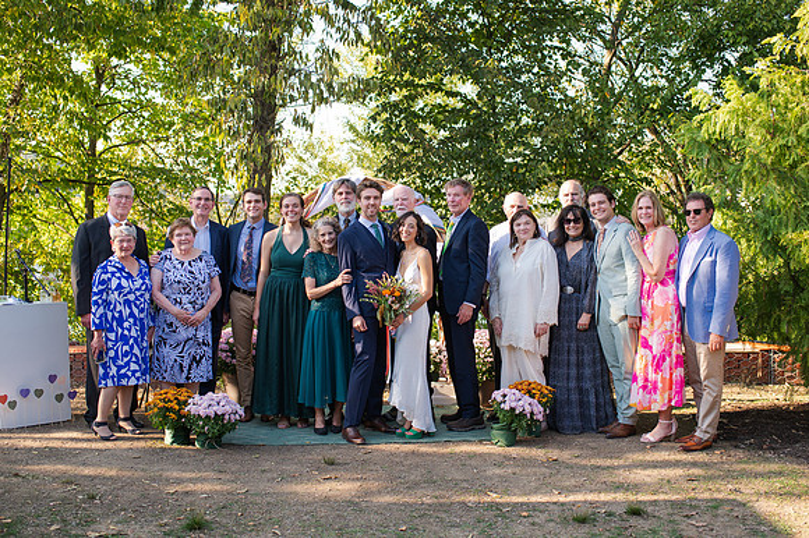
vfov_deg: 32.9
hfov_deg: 47.8
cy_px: 257
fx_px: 912
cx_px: 407
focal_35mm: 41
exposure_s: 1/640
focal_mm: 35
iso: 320
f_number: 3.2
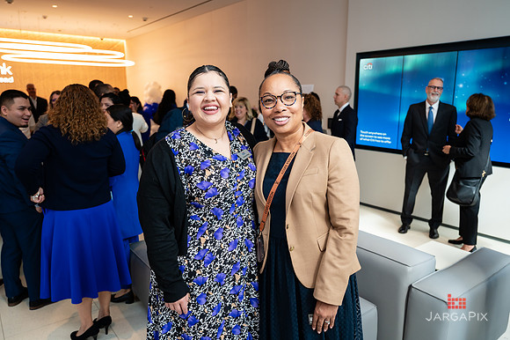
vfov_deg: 47.4
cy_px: 170
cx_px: 255
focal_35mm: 27
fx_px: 387
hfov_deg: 66.8
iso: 400
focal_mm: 27
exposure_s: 1/200
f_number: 3.2
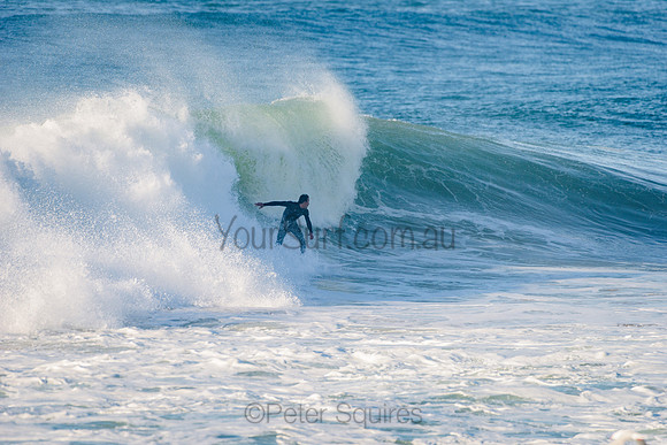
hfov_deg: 4.1
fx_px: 9266
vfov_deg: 2.8
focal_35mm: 500
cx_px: 334
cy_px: 222
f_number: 5.6
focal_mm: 500
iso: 200
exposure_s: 1/1600
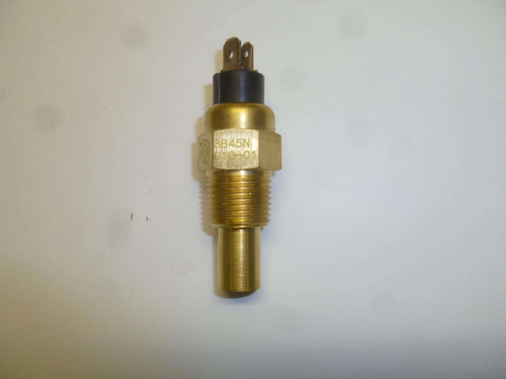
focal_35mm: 28
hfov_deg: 63.4
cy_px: 190
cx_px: 253
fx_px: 409
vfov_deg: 49.7
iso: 100
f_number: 3.3
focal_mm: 5
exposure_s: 1/30
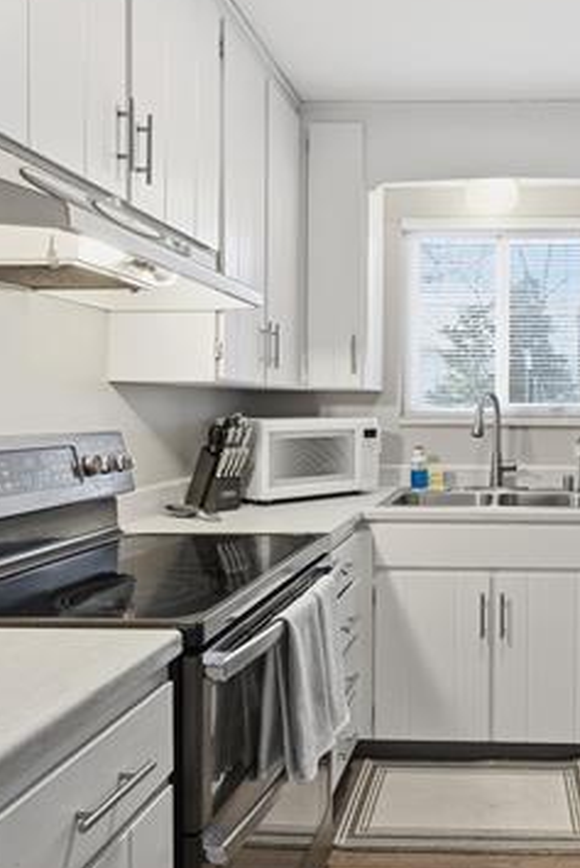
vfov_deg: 65.6
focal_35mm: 28
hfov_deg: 43.7
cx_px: 489
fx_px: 674
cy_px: 406
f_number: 11
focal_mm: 15.5
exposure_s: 1/60
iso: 800
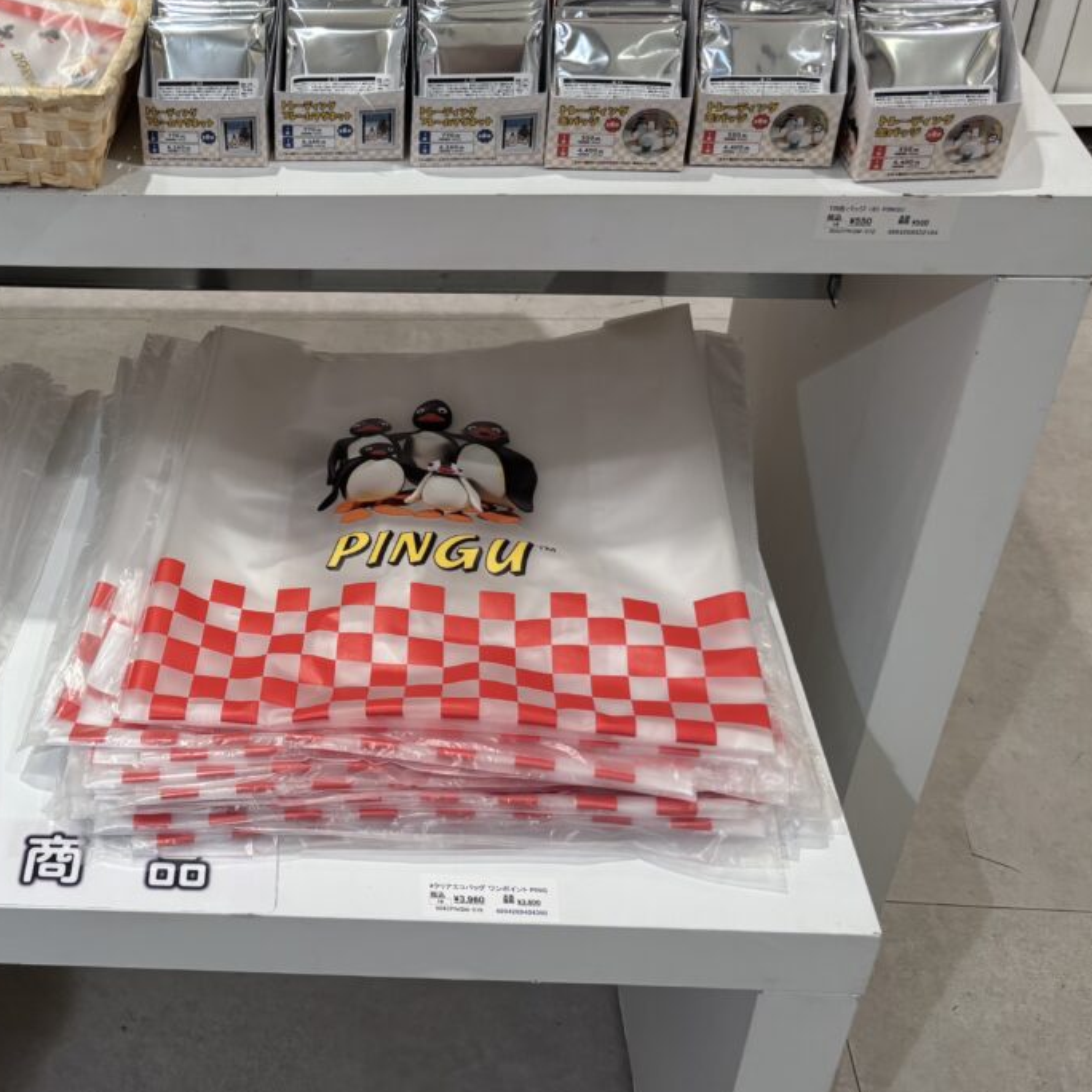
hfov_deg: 37.2
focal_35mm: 43
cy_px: 452
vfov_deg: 39.0
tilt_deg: -36.9
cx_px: 158
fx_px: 1535
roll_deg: +5.4
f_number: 1.6
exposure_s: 1/120
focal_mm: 5.96
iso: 80
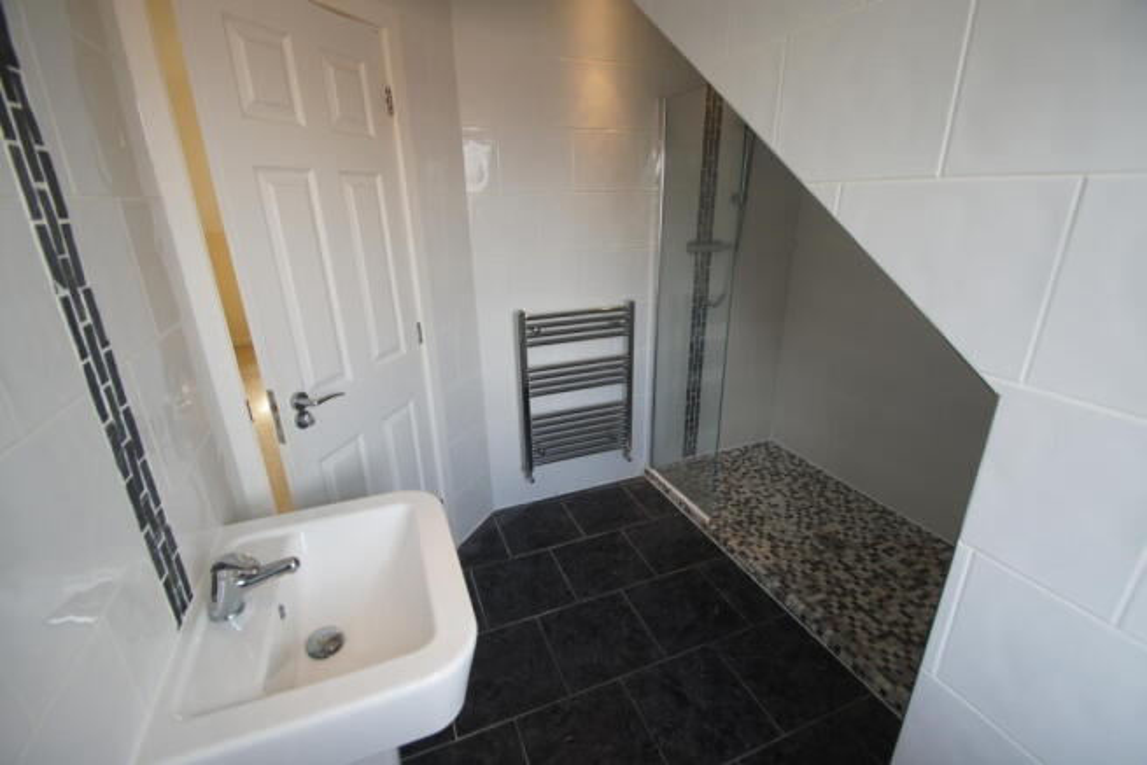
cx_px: 574
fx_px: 478
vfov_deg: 77.4
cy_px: 382
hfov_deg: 100.4
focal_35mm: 15
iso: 200
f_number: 4.5
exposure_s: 1/40
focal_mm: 10
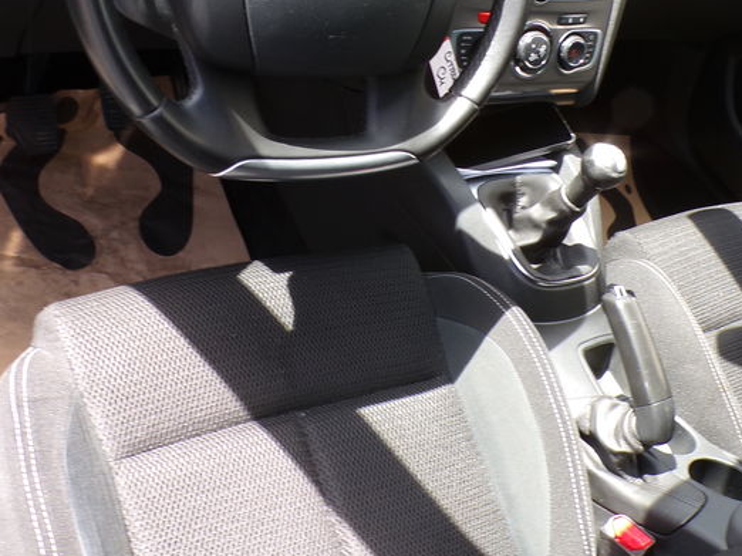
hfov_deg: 40.6
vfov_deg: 31.4
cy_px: 233
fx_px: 986
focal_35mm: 46
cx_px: 506
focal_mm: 4.3
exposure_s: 1/56
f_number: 4.4
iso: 100
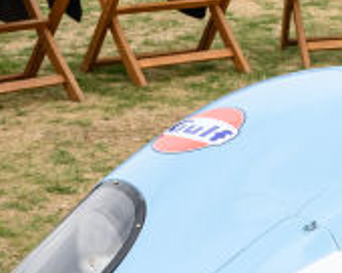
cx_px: 732
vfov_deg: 8.1
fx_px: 1921
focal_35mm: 190
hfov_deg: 9.4
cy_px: 244
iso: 500
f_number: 7.1
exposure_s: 1/800
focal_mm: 33.5
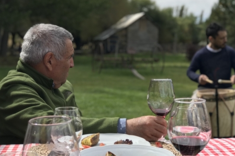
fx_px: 431
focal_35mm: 66
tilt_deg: -7.4
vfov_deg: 20.6
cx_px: 126
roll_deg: -1.5
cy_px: 80
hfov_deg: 30.5
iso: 20
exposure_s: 1/476
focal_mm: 6.6
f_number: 2.8
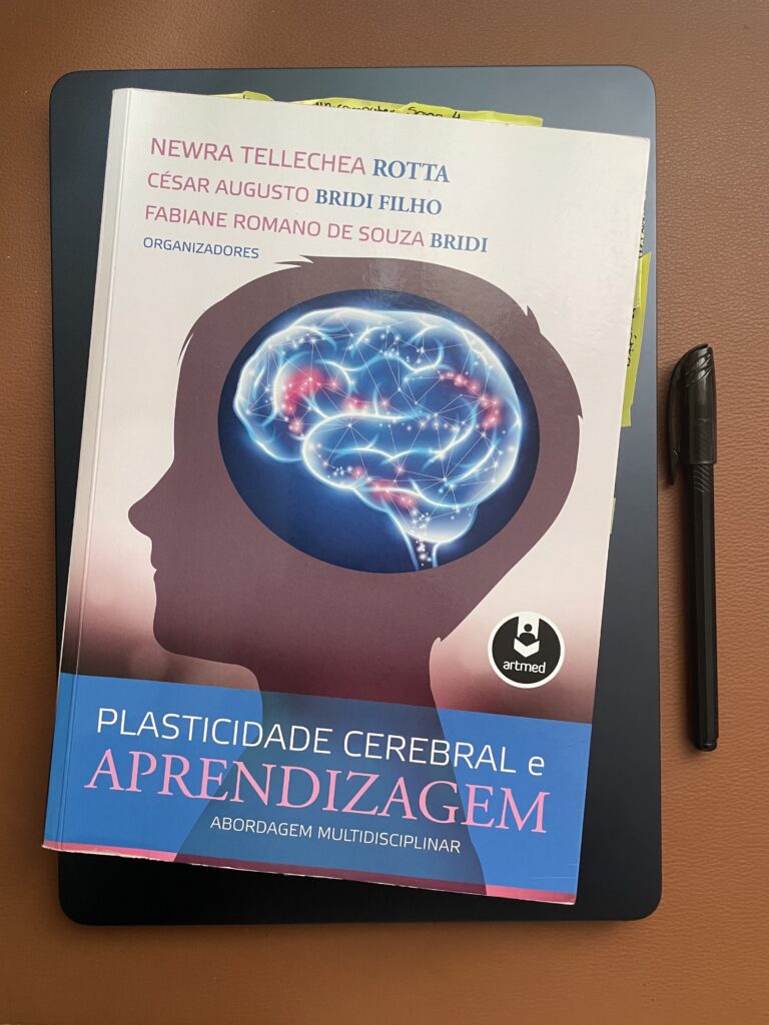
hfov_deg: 53.1
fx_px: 770
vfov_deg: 67.3
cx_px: 384
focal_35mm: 26
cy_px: 512
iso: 200
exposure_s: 1/60
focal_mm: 4.2
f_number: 1.6
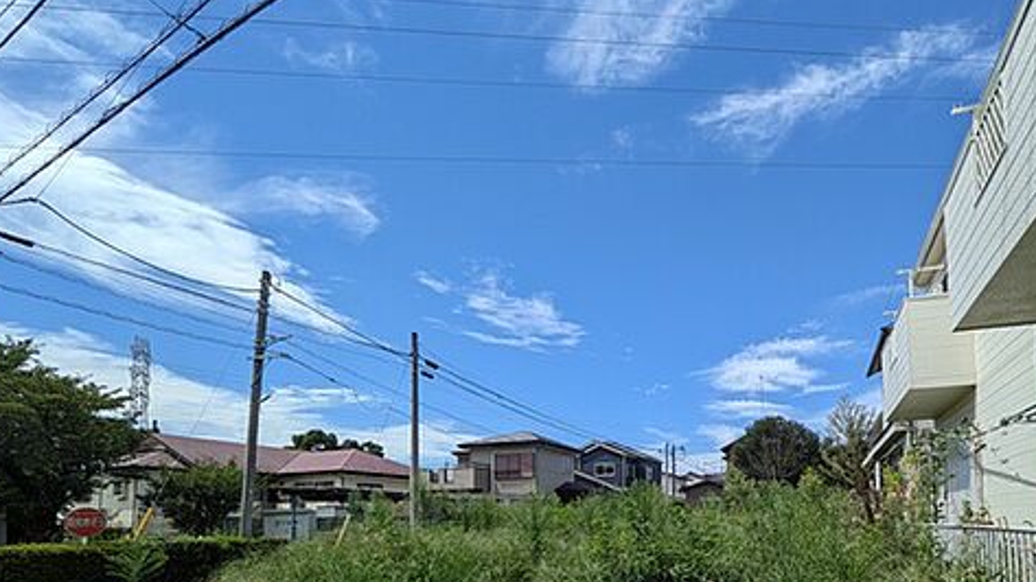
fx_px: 549
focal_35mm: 20
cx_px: 651
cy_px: 491
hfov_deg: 84.9
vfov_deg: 51.2
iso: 49
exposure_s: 1/2294
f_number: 2.2
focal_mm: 1.83
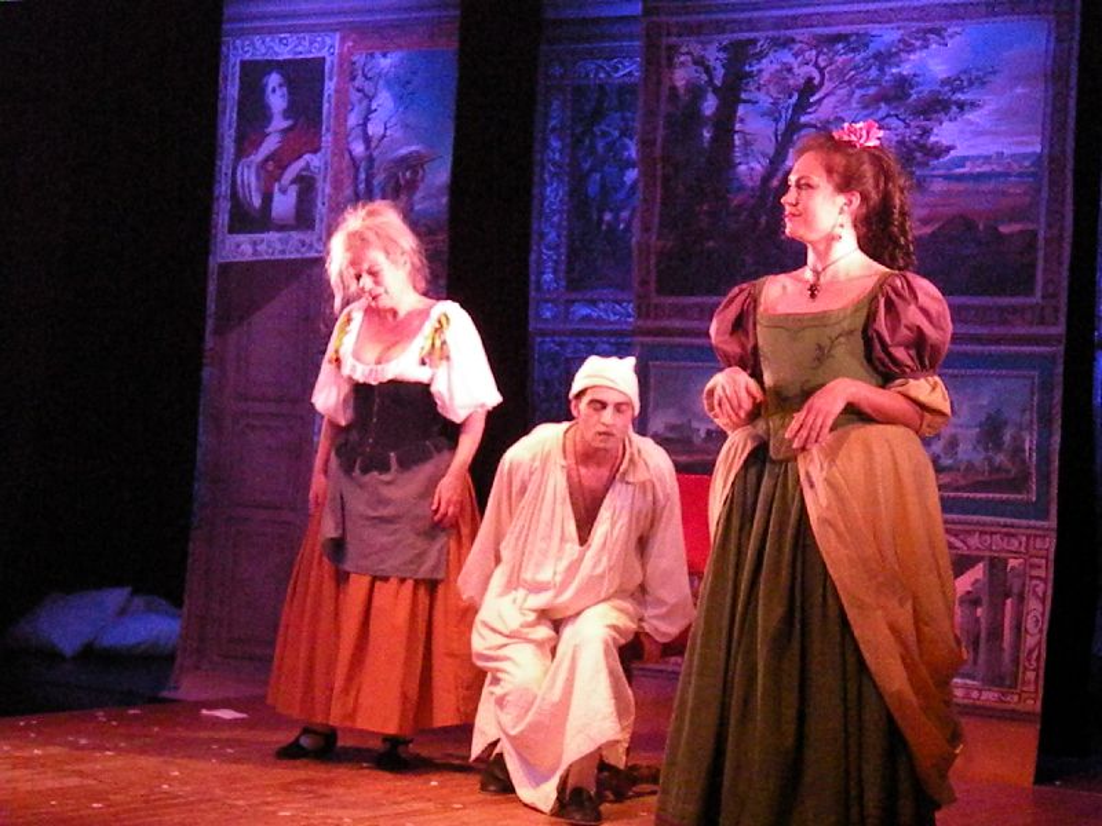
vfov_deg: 17.6
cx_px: 551
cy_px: 413
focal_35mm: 84
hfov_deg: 23.3
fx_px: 2674
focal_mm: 14.9
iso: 3200
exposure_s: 1/125
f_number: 4
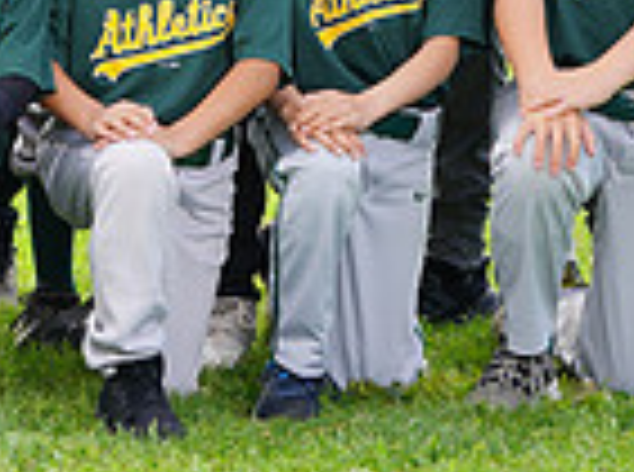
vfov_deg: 3.7
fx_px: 7253
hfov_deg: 5.0
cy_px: -335
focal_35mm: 397
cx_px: -193
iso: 100
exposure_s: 1/250
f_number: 6.3
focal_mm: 100
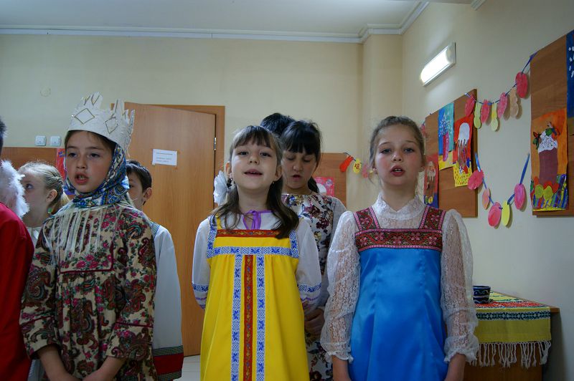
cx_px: 287
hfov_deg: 53.2
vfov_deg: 36.8
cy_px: 190
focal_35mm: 36
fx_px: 574
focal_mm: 24
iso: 400
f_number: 4
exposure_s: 1/30
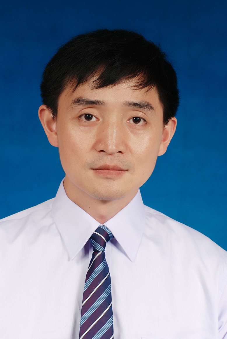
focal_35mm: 153
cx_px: 114
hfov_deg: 9.0
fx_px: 1443
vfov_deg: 13.4
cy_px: 170
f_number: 10
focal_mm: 102
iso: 100
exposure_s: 1/60
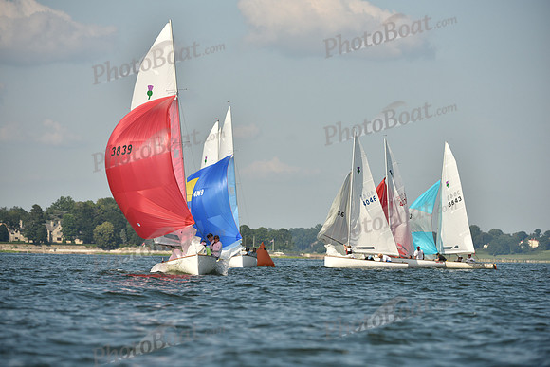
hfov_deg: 8.6
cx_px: 275
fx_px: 3667
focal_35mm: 240
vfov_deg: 5.7
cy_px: 184
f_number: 5.6
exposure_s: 1/2000
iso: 250
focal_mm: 240
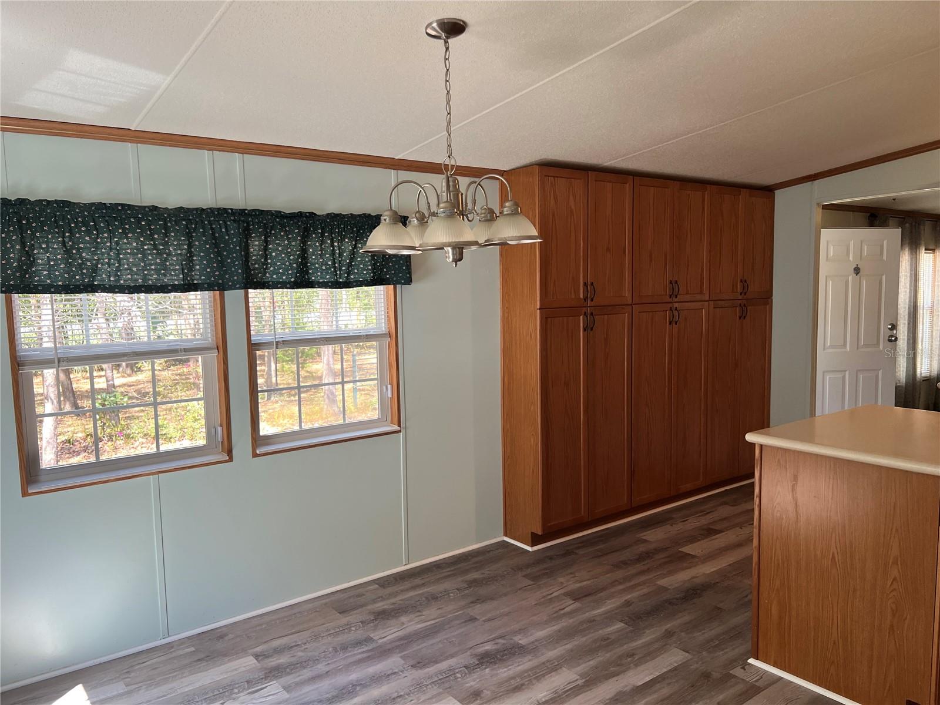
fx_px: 706
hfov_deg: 67.3
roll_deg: +0.9
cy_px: 352
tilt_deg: -4.7
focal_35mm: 26
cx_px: 470
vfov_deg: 53.1
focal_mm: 5.7
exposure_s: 1/120
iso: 100
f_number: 1.5
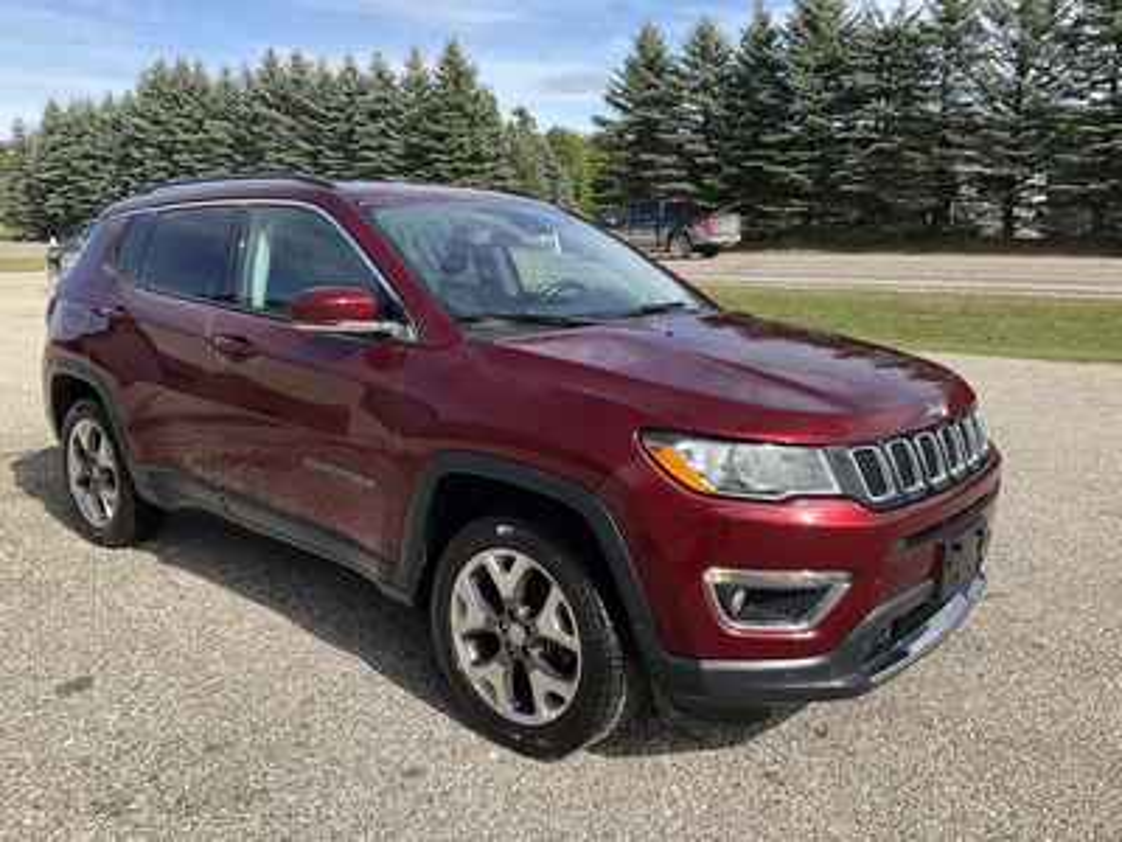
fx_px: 940
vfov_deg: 48.2
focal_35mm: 29
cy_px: 421
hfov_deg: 61.7
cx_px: 561
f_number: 1.8
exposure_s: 1/1250
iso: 25
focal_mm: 3
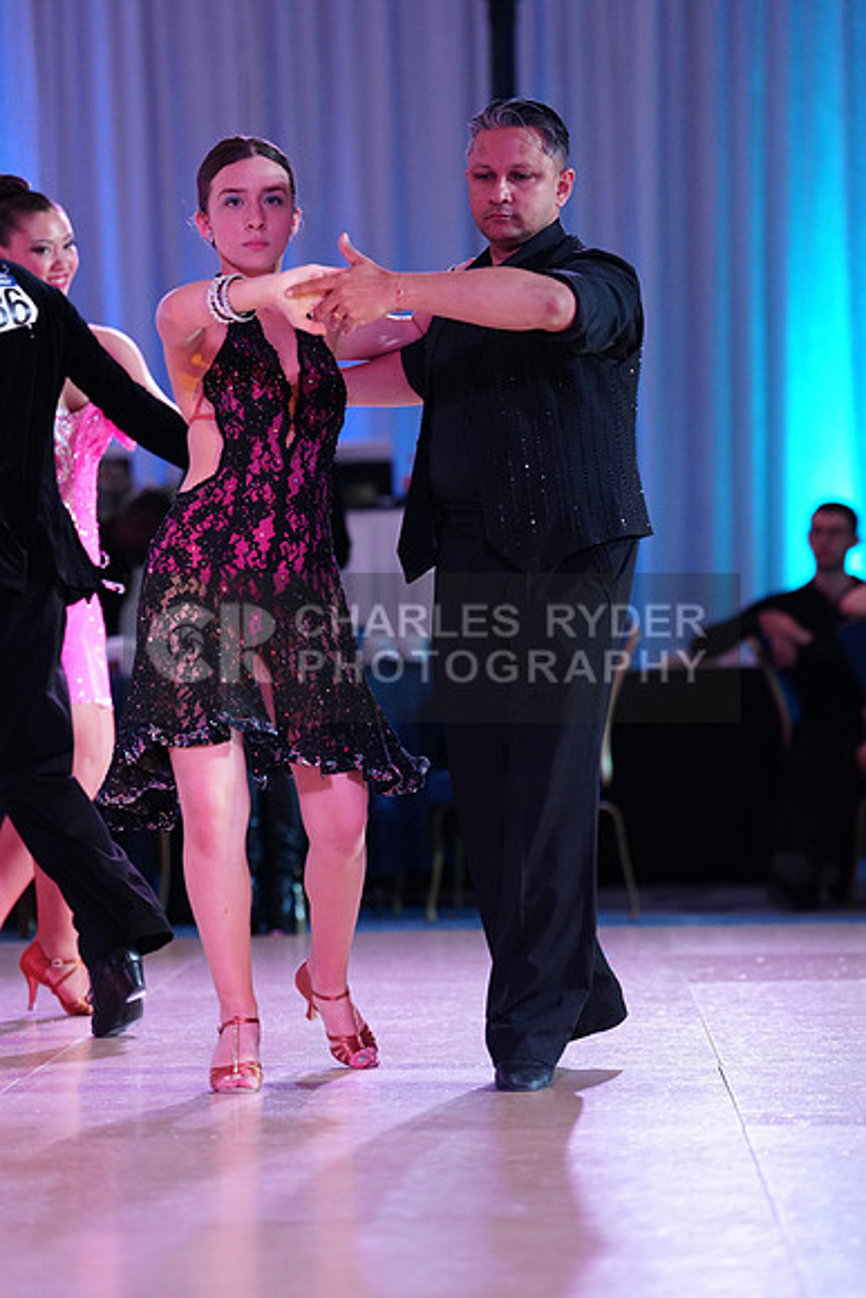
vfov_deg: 15.5
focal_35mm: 132
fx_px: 4760
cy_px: 649
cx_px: 433
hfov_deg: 10.4
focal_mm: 132
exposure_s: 1/400
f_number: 2.8
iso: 2000
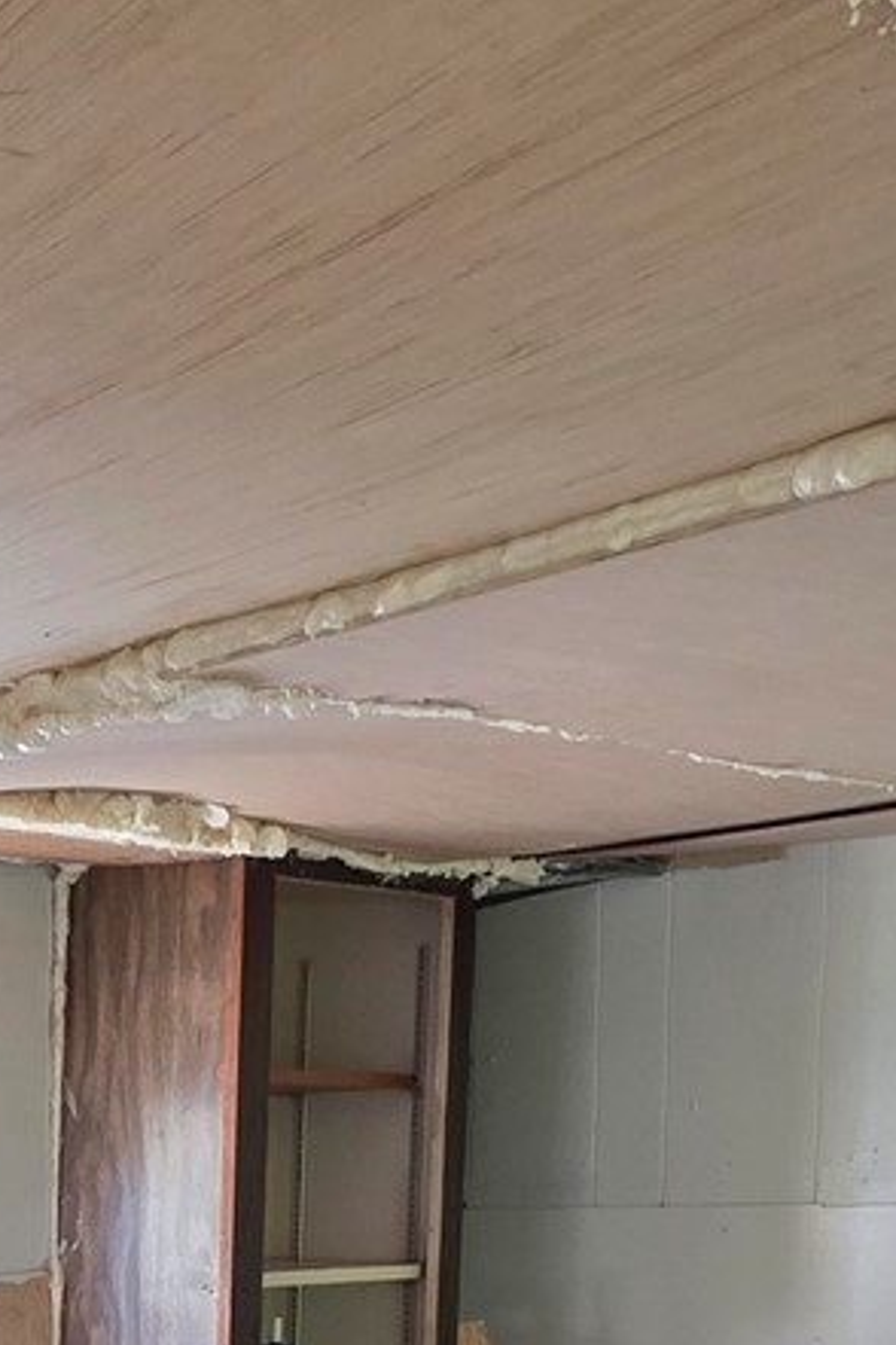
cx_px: -390
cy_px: 1427
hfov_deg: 23.1
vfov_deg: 35.4
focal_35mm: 49
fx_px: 1829
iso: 400
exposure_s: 1/60
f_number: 1.9
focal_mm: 2.2
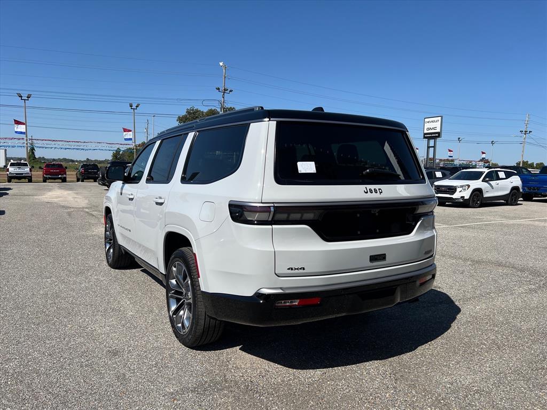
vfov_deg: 53.1
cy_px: 205
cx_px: 274
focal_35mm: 26
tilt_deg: -4.4
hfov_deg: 67.3
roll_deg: -1.3
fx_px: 411
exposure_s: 1/5319
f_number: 1.5
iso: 50
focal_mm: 5.7
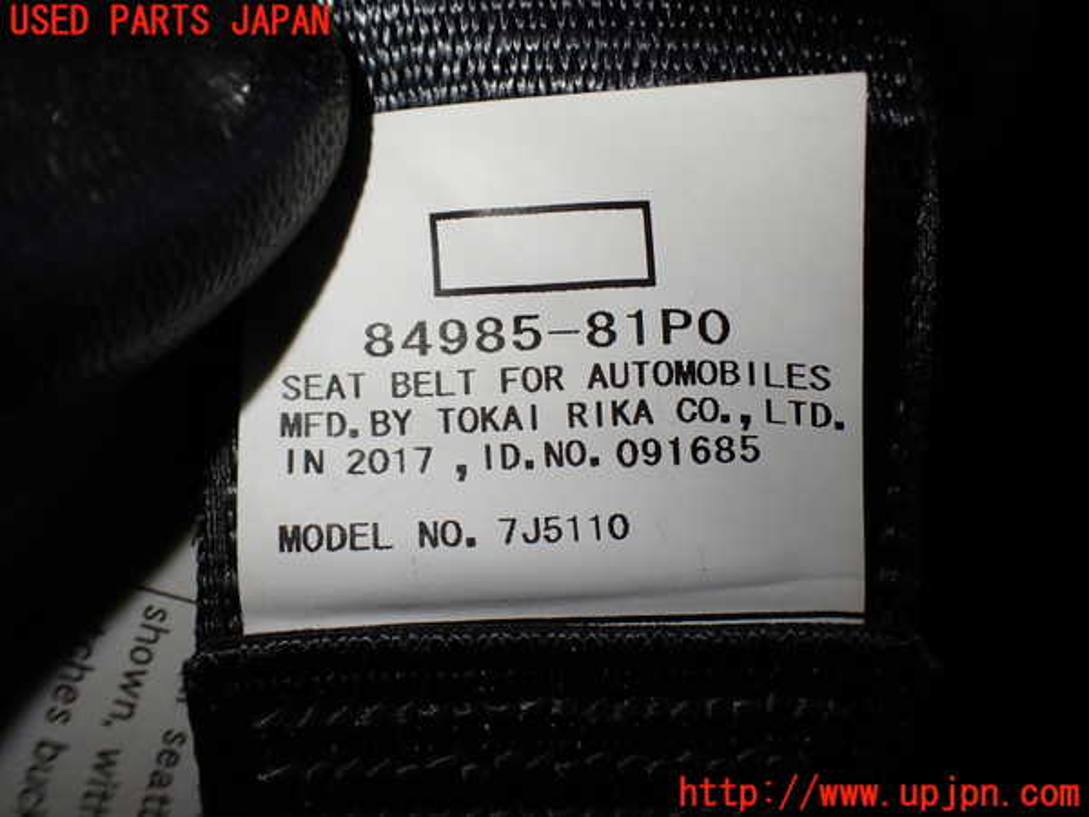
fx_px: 944
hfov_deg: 60.0
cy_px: 408
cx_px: 544
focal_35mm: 30
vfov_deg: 46.8
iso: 100
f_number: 2.3
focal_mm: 5.4
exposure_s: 1/200
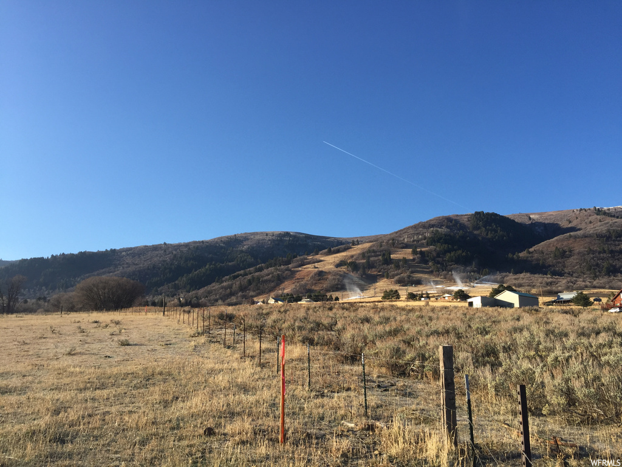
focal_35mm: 29
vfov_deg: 48.2
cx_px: 311
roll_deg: -2.8
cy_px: 234
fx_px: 521
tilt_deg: +13.1
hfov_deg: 61.7
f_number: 2.2
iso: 32
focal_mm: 4.15
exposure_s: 1/1099
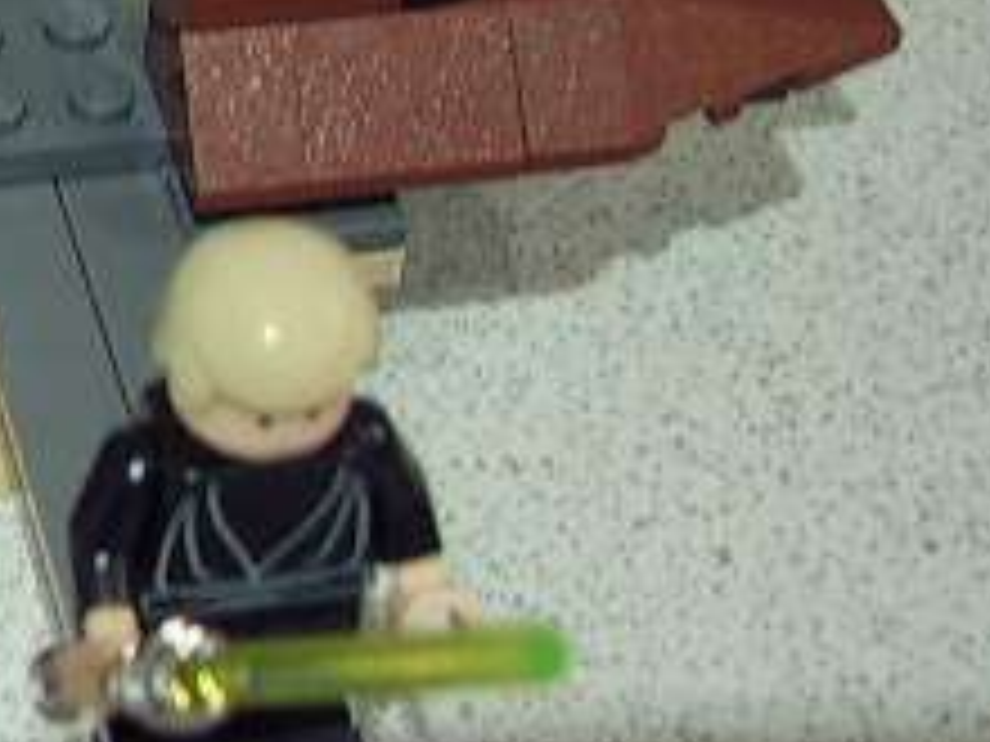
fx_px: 2574
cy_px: -18
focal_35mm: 90
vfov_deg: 16.1
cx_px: -382
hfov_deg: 19.6
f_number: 2.7
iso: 100
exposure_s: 1/10
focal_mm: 8.13
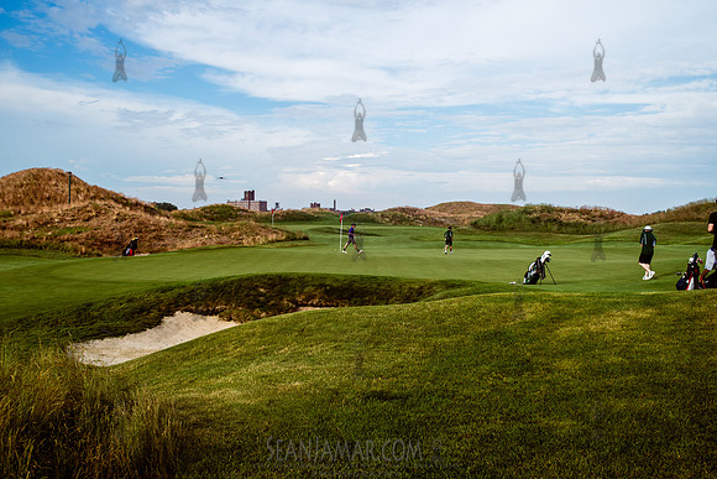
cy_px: 240
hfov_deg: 54.4
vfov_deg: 37.9
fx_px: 697
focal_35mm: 35
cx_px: 358
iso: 100
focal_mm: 35
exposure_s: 1/320
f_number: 7.1
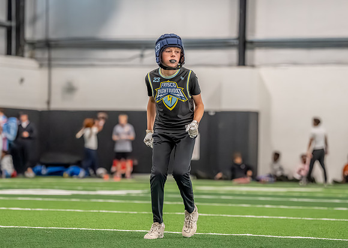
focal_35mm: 198
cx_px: 139
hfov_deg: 10.1
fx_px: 1961
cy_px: 121
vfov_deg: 7.2
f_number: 2.8
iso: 6400
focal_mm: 133
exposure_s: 1/1000
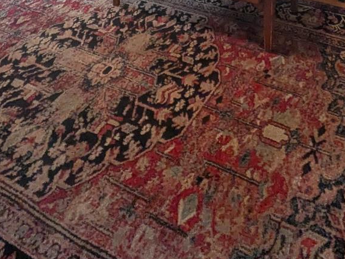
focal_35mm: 50
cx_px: 152
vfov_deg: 21.3
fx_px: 498
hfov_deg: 38.1
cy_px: -186
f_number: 2.2
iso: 146
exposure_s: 1/120
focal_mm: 1.83
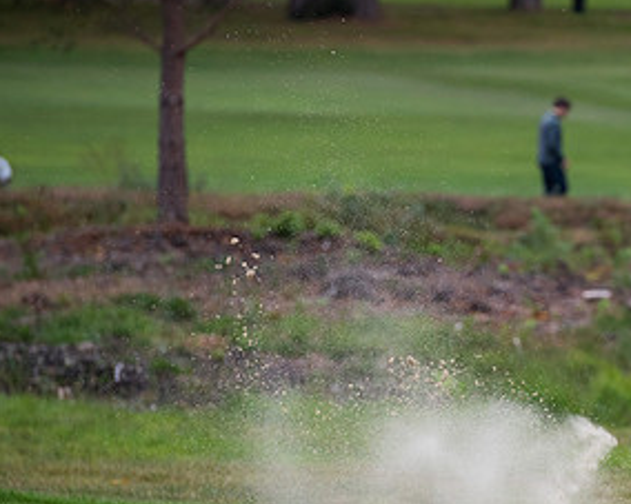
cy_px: 261
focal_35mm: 383
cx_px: 567
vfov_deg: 4.0
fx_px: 7150
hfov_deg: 5.0
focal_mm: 200
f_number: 4
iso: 1000
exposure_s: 1/2000
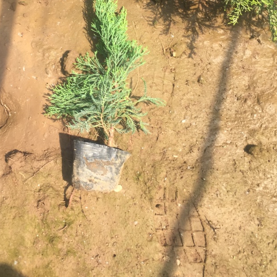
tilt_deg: -74.8
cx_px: 103
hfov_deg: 38.1
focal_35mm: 44
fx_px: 398
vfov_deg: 37.4
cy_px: 70
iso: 32
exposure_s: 1/732
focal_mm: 4.15
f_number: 2.2
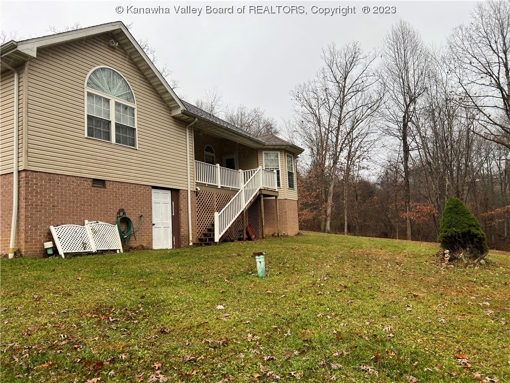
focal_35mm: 26
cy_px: 192
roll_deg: +3.0
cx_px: 255
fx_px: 383
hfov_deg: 67.3
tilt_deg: +6.0
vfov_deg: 53.1
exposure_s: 1/205
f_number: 1.5
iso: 40
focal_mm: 5.7
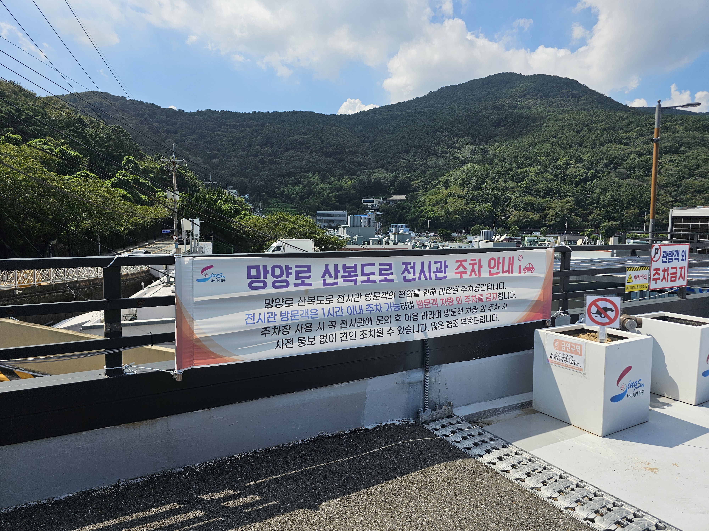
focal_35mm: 23
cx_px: 354
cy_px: 266
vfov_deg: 58.9
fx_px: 471
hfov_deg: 73.9
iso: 10
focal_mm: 6.3
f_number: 1.7
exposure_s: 1/922
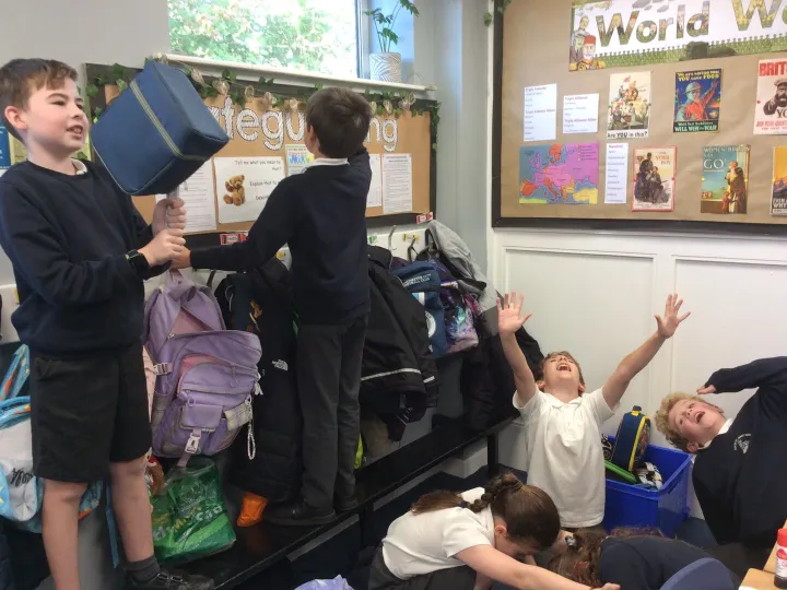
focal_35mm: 32
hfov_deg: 56.8
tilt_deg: -11.1
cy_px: 295
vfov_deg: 44.2
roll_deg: +2.3
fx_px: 728
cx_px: 394
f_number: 2.4
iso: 40
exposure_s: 1/25
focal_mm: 3.3
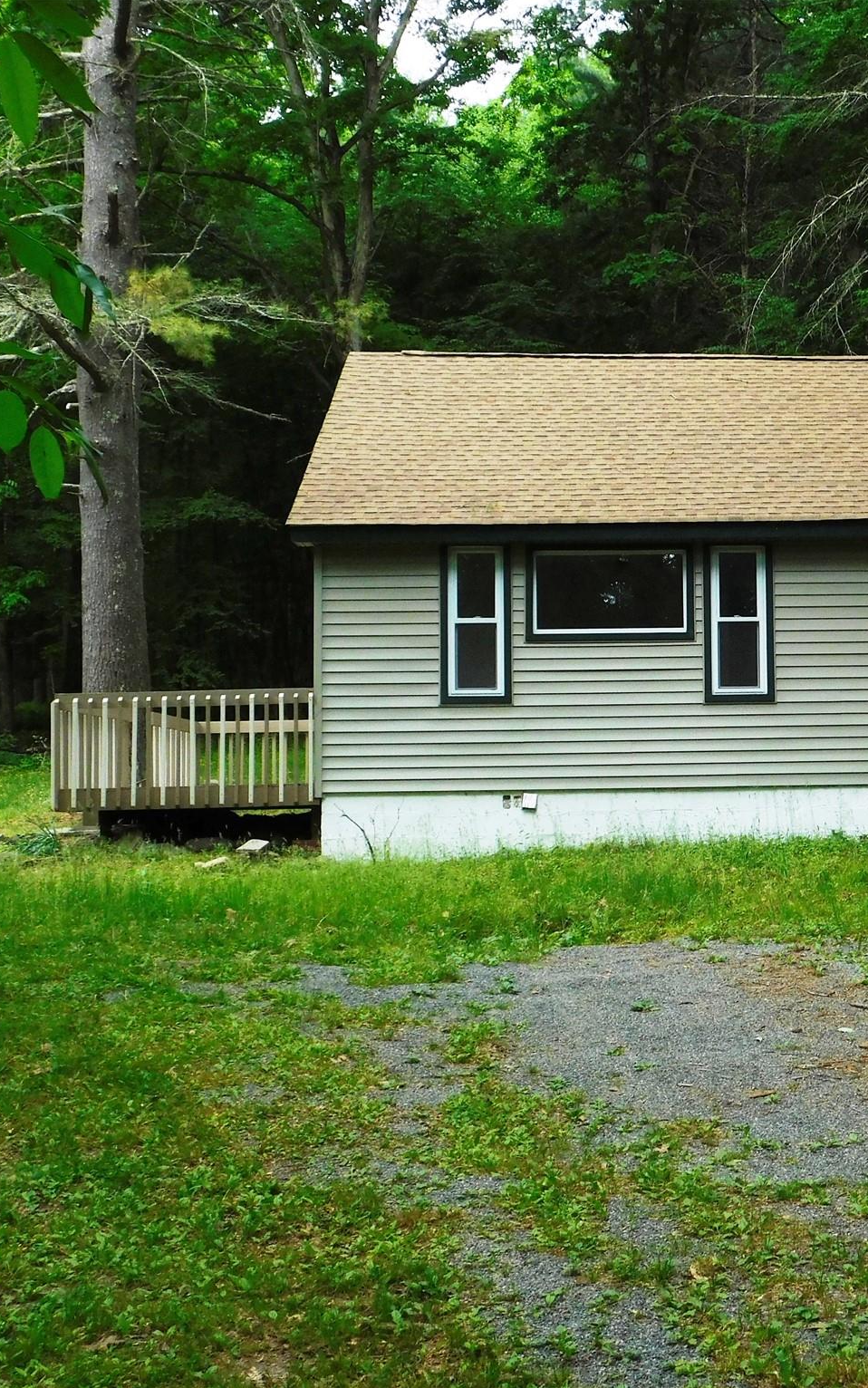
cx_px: 698
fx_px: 1930
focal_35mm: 51
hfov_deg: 24.9
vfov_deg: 39.6
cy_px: 693
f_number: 3.5
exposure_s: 1/400
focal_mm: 6.3
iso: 125
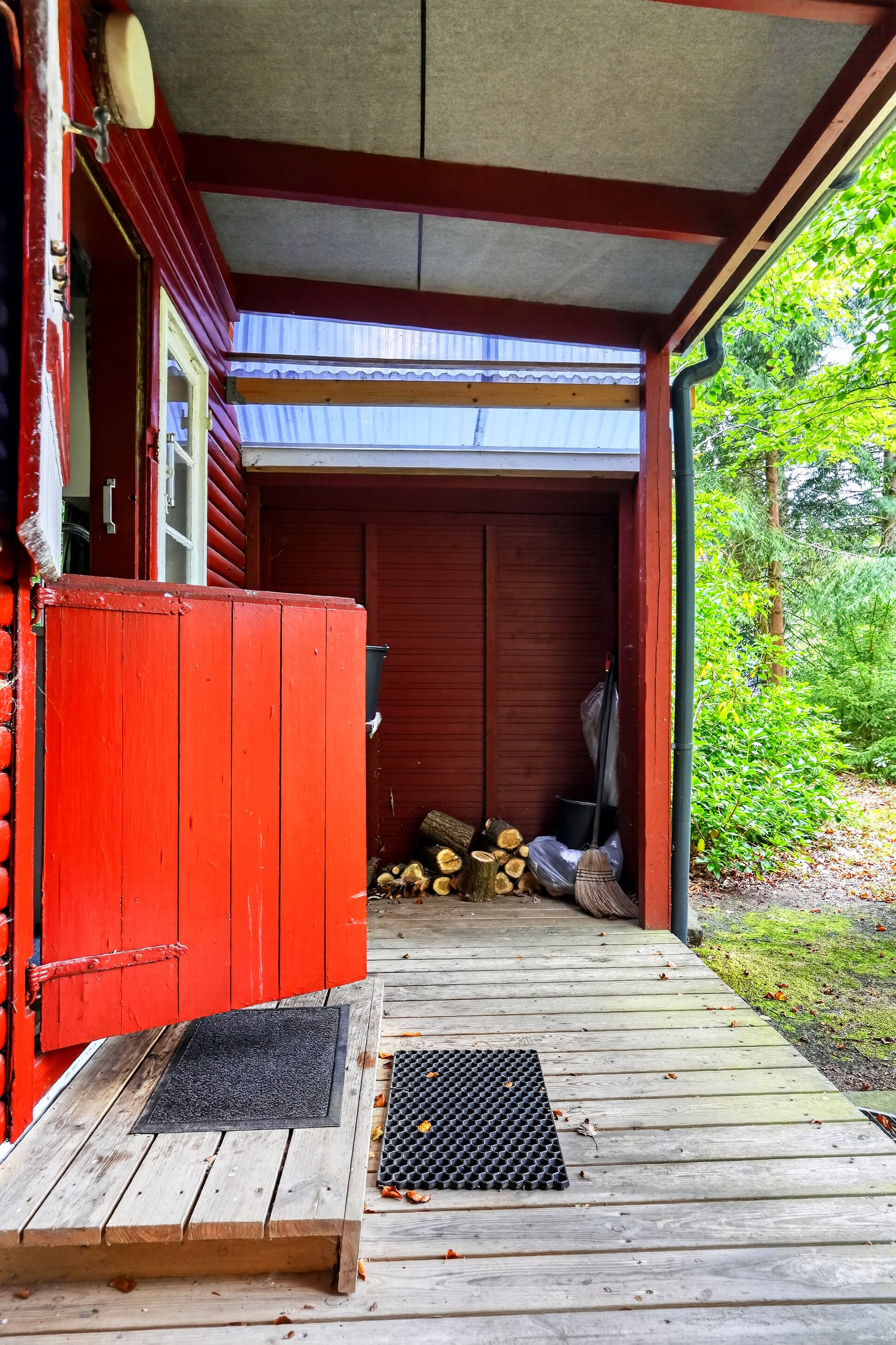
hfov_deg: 59.5
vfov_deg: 81.2
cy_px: 672
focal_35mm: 21
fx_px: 784
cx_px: 448
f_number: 9
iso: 1250
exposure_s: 1/15
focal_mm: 21
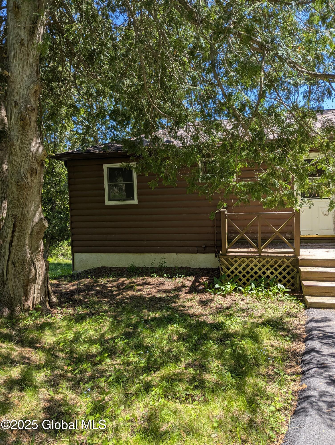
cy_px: 222
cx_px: 168
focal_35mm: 24
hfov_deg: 56.9
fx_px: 309
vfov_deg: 71.5
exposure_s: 1/643
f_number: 1.85
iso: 38
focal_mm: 6.81
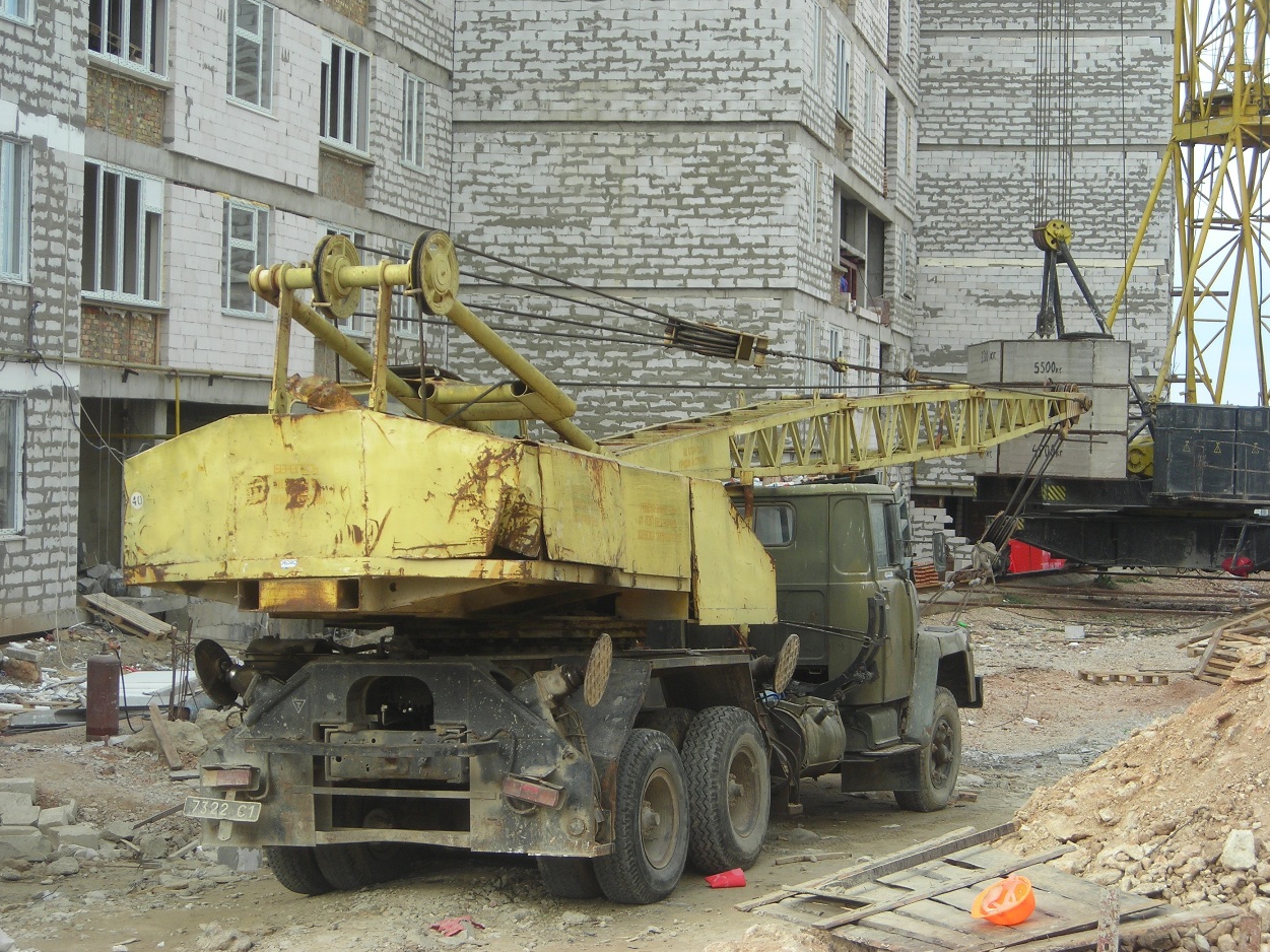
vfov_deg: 18.9
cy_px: 471
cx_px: 637
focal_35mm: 78
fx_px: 2861
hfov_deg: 25.0
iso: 50
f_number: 4.2
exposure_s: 1/117
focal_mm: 12.7
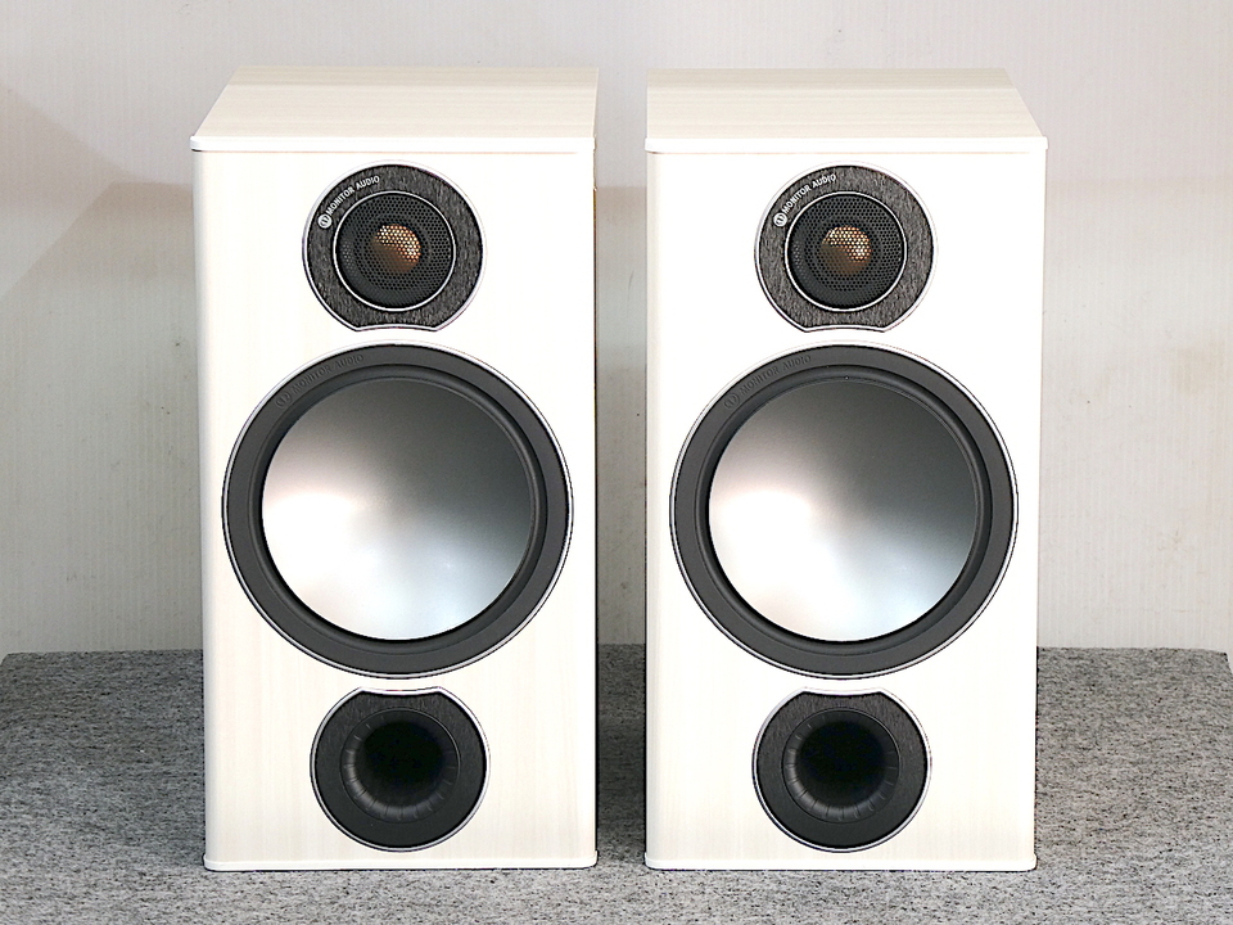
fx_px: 4417
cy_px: 462
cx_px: 616
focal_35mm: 124
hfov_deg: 15.9
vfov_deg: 12.0
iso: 100
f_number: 5.2
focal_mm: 22.3
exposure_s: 1/15
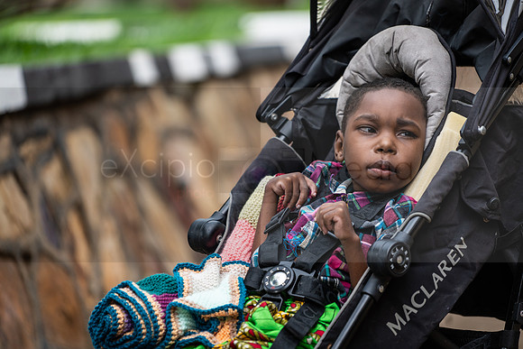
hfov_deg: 10.3
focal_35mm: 200
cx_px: 262
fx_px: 2906
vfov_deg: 6.9
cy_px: 174
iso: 320
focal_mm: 200
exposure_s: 1/200
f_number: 4
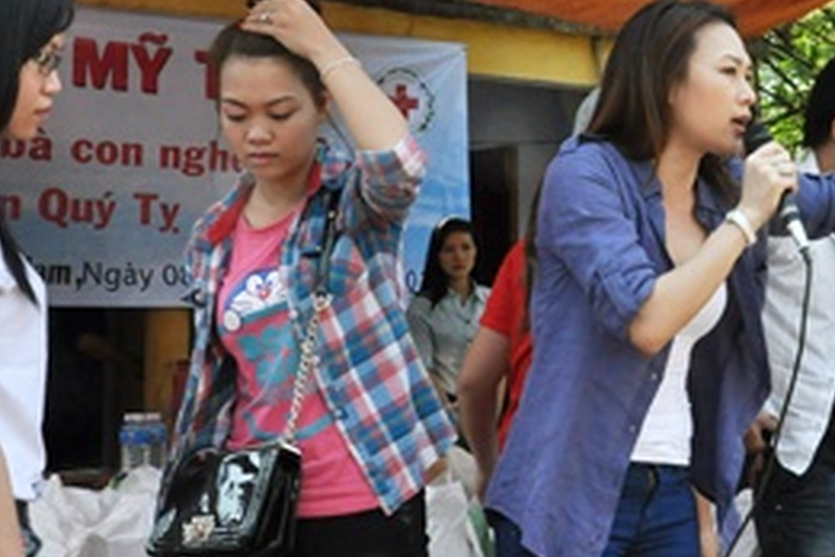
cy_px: 98
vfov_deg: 15.7
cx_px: 838
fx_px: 1998
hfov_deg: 22.7
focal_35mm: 86
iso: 1000
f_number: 16
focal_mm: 25
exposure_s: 1/250
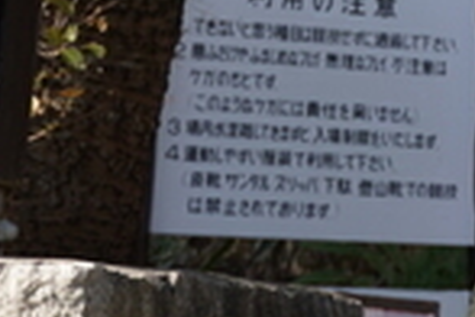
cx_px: 986
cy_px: -346
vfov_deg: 6.8
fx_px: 2573
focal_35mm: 195
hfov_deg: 9.7
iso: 100
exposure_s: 1/320
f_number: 4
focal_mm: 28
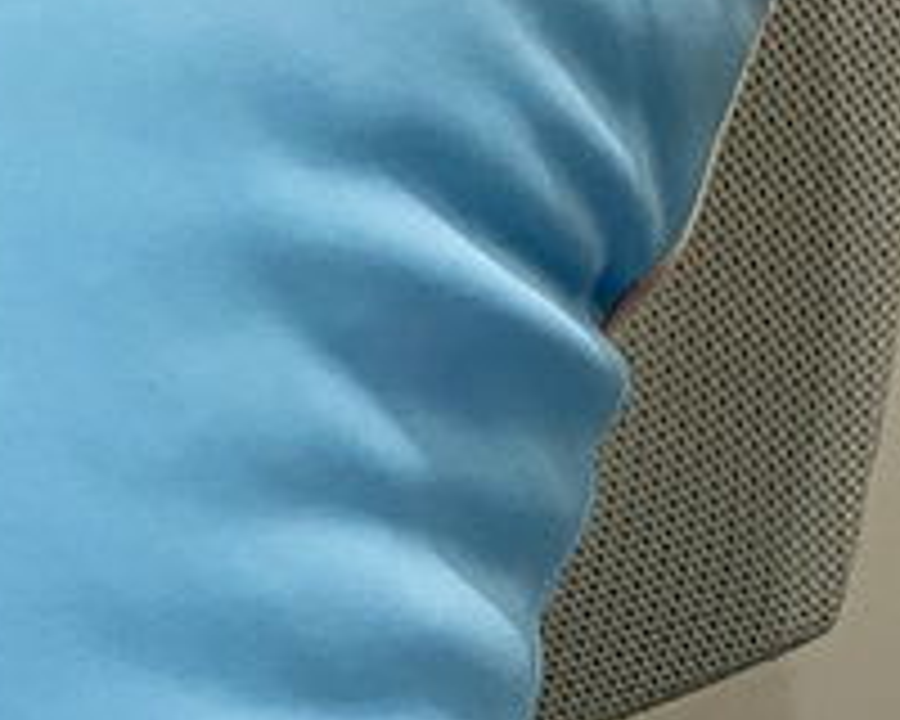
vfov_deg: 5.7
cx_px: -860
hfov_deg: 6.9
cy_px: 182
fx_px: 7218
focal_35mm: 271
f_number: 2
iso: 80
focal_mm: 6
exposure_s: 1/100
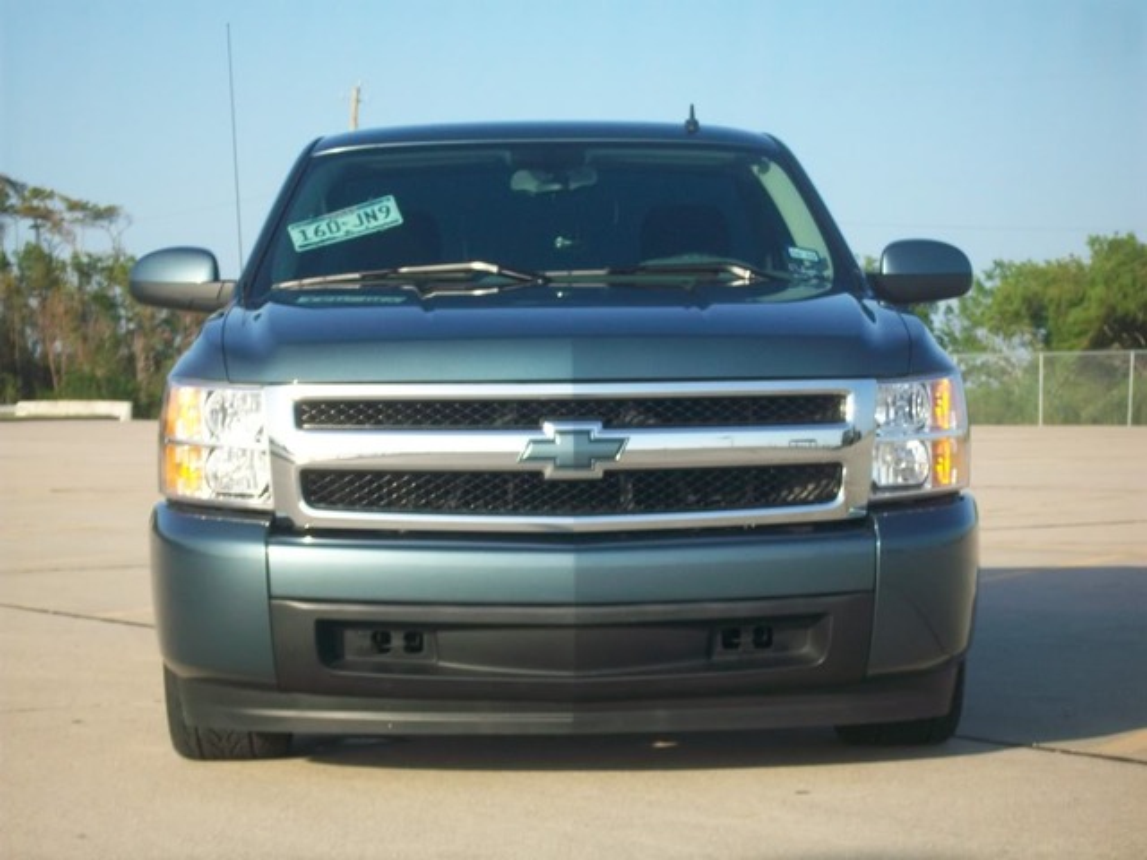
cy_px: 430
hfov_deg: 20.4
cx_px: 574
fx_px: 3181
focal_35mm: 96
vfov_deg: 15.4
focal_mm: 17.1
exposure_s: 1/200
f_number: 5.1
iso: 64
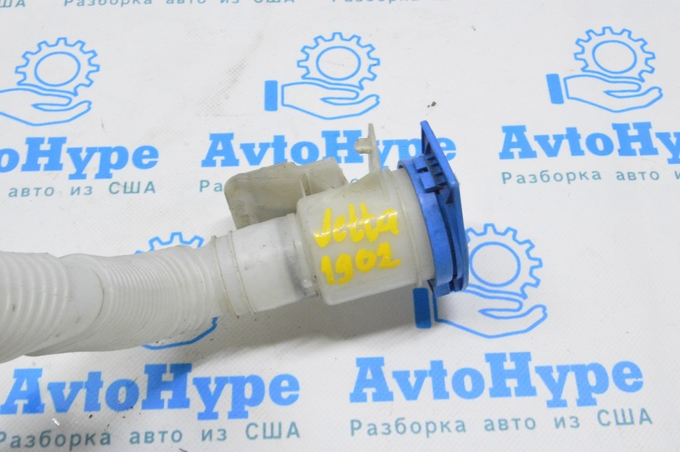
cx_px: 340
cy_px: 226
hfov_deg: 42.4
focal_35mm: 46
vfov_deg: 28.9
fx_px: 878
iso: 6400
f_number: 20
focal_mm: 31
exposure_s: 1/20
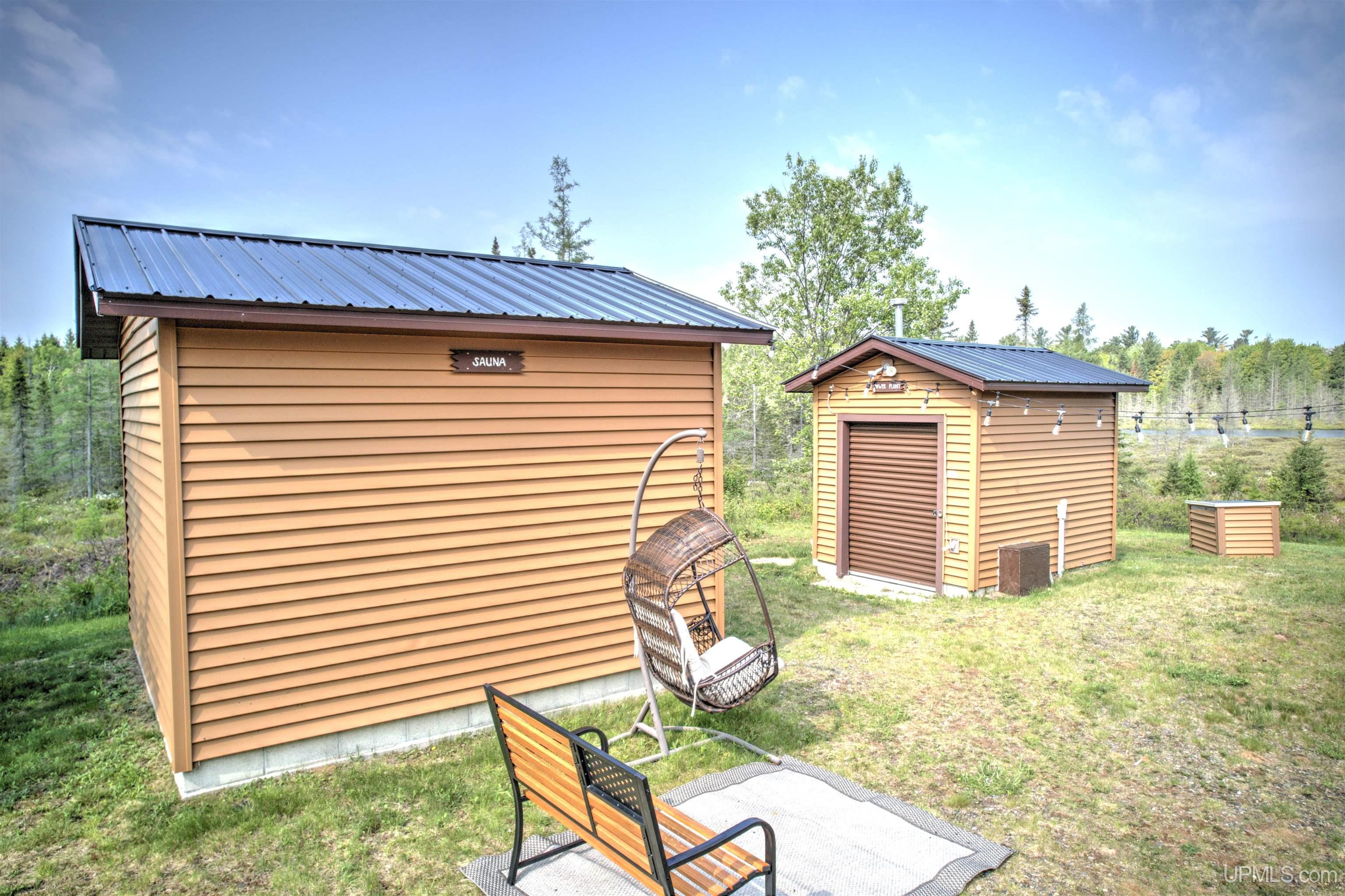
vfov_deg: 57.2
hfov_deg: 78.6
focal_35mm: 22
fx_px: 822
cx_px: 672
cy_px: 448
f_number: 2.8
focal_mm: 8.4
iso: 100
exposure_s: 1/1250
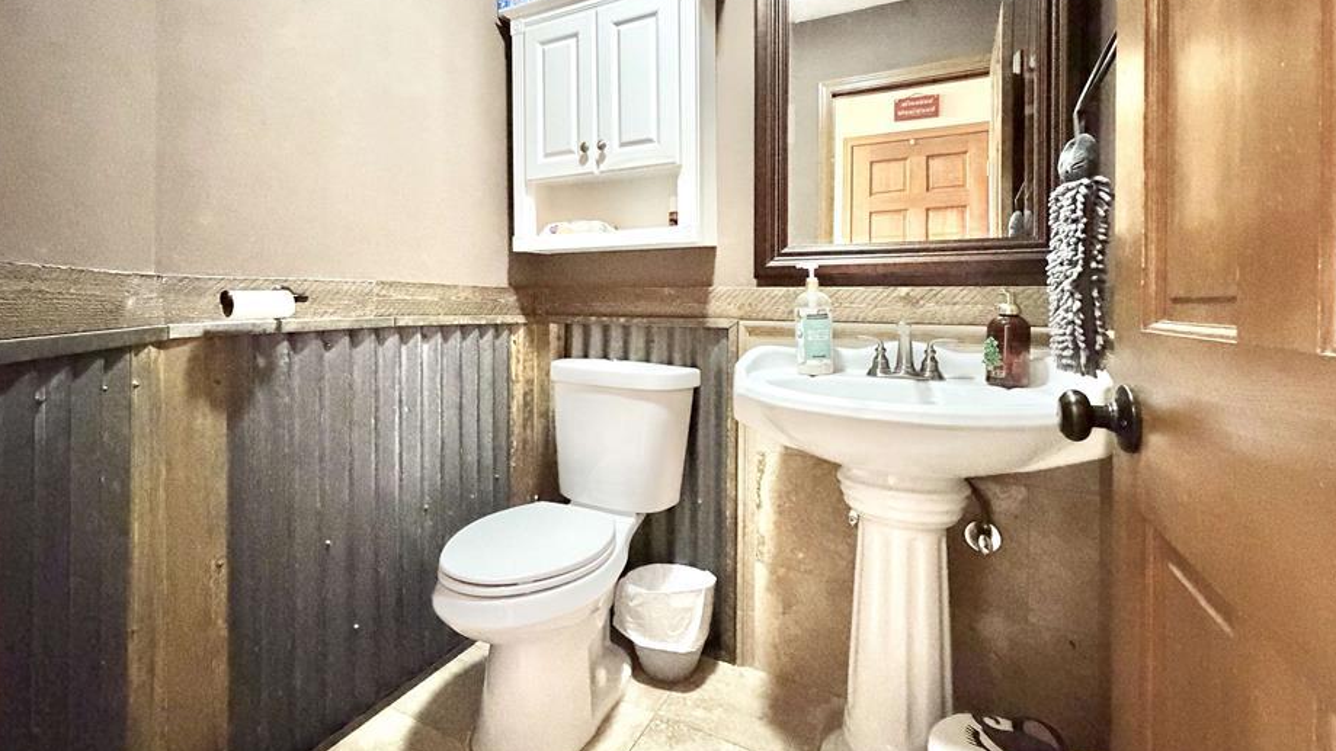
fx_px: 602
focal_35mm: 17
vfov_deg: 63.4
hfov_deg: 95.6
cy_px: 304
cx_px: 597
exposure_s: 1/40
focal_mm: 2.22
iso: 1600
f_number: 2.2
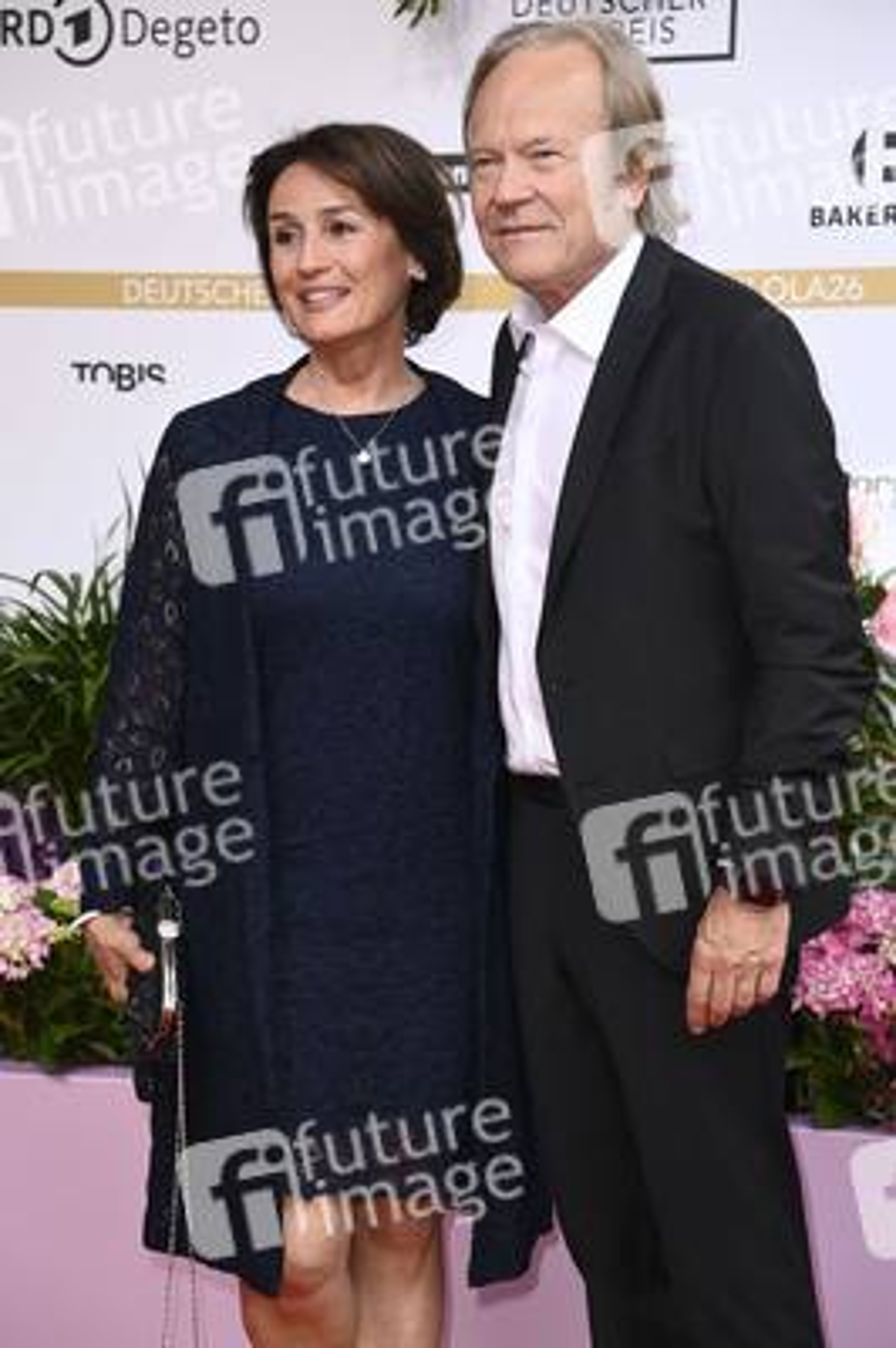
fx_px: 3740
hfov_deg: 13.7
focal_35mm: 100
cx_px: 448
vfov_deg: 20.4
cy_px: 674
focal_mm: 100
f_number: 5.6
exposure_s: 1/250
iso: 500
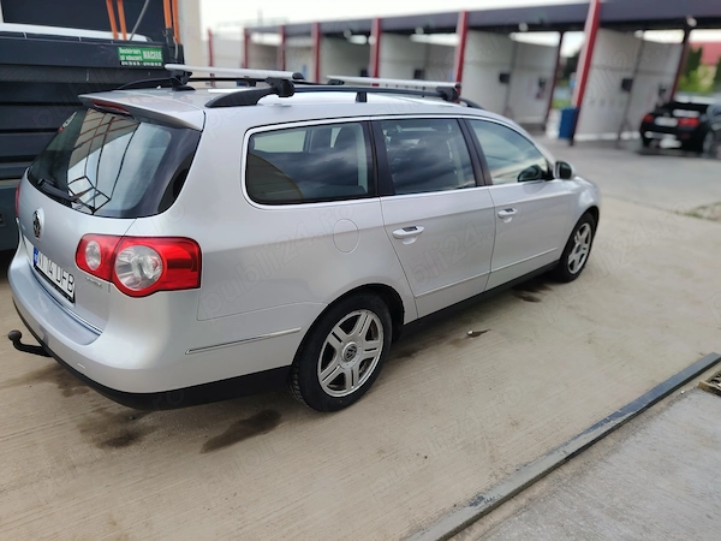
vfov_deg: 56.8
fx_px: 500
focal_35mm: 24
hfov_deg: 71.6
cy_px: 270
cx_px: 360
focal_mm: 5.25
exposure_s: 1/131
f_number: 4
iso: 100
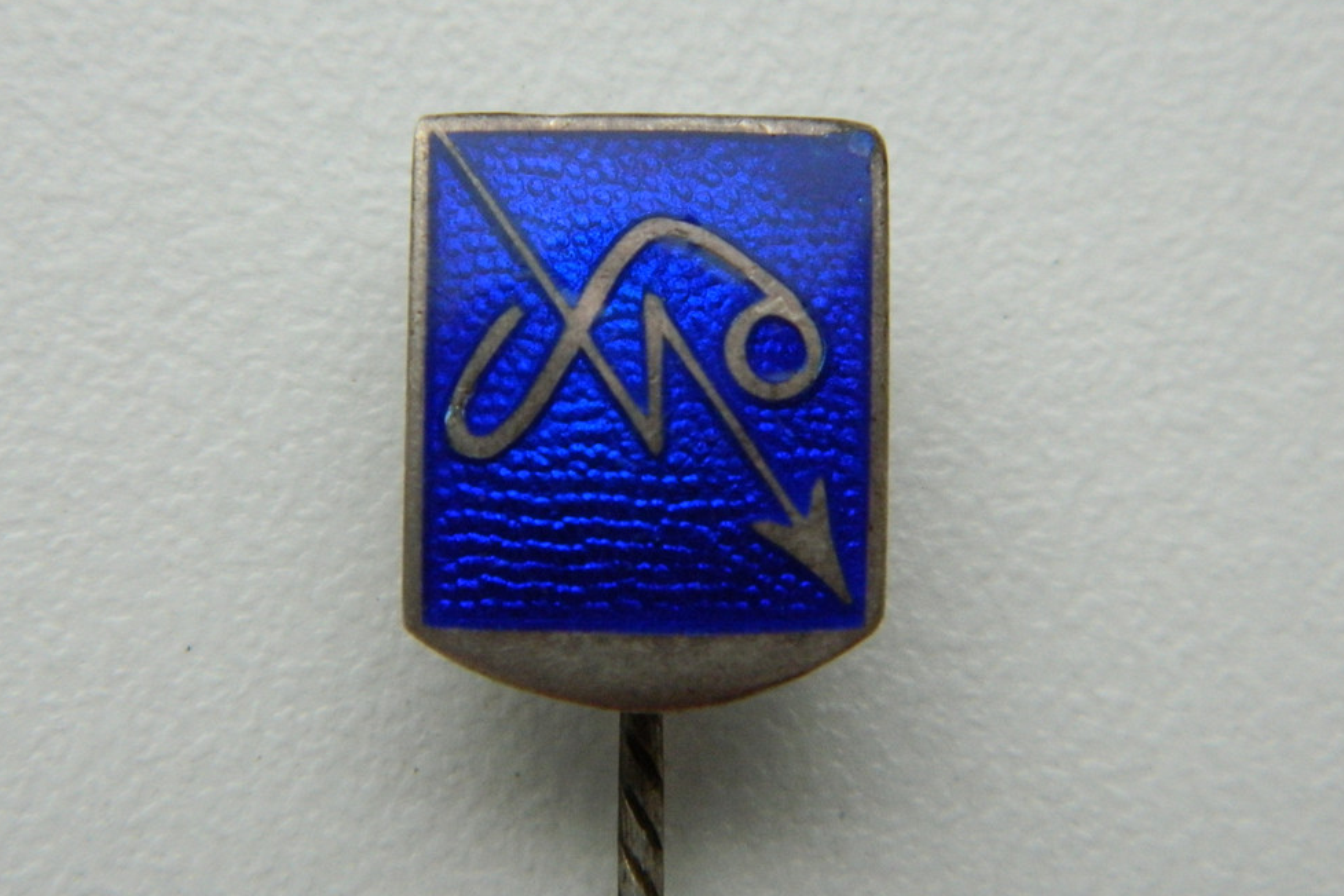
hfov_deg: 17.5
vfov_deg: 11.7
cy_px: 378
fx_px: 4367
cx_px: 675
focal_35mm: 117
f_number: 4.5
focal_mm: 18.6
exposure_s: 1/400
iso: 400
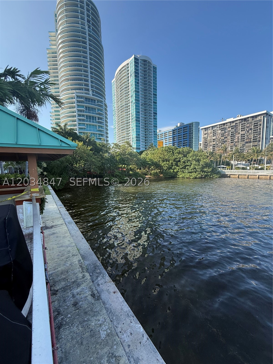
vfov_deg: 102.1
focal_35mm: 14
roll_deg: +0.4
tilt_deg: -5.9
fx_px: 147
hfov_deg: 85.7
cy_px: 182
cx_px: 136
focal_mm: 2.22
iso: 64
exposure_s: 1/701
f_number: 2.2
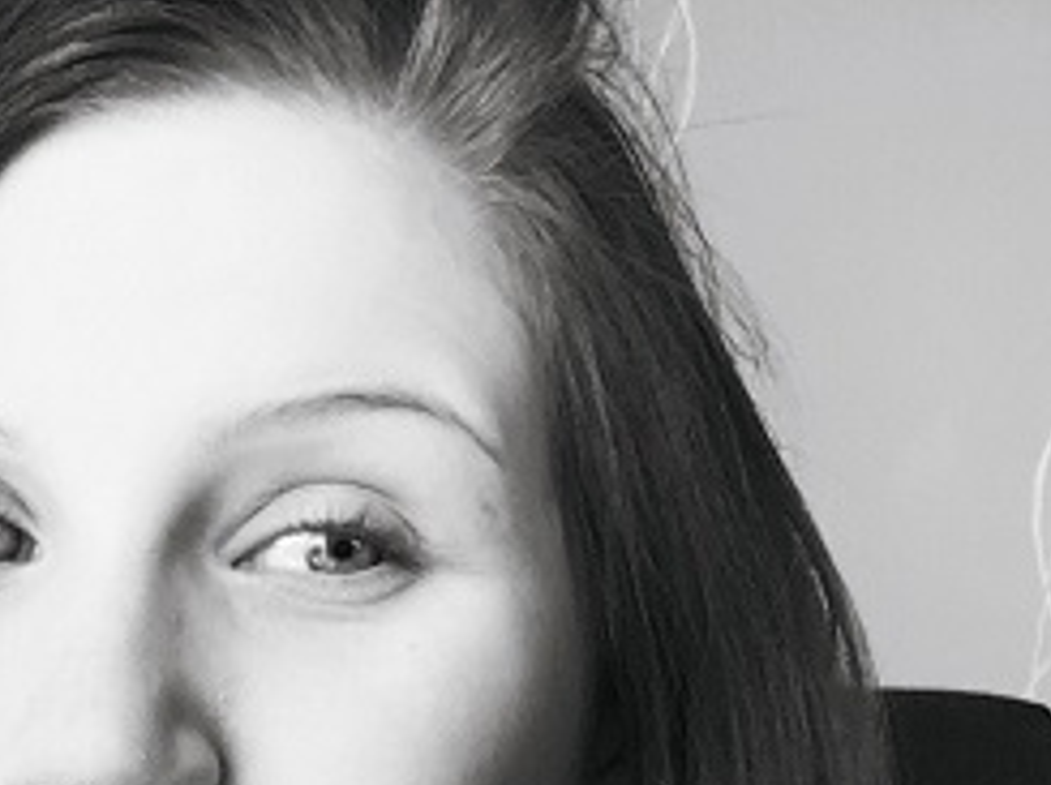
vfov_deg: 19.6
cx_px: 90
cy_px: 742
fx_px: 2213
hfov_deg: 25.8
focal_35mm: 73
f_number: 2.2
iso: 64
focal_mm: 2.65
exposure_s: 1/100
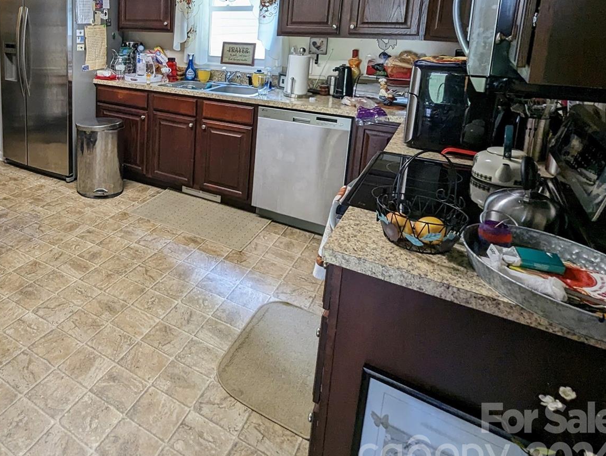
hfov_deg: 66.7
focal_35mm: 23
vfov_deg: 55.3
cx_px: 118
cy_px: 98
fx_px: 403
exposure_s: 1/29.7
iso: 124
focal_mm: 1.95
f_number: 2.2
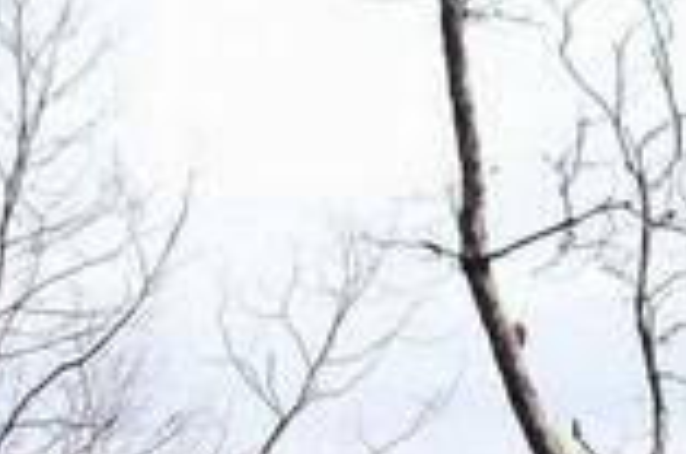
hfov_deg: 12.1
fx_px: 3233
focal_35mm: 170
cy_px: 941
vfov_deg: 7.7
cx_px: 520
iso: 80
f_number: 2.7
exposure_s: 1/740
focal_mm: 6
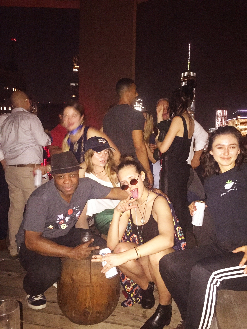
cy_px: 164
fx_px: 276
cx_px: 124
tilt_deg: -1.9
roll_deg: -0.6
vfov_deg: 61.7
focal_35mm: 29
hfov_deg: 48.2
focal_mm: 4.15
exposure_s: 1/16
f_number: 2.2
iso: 1250
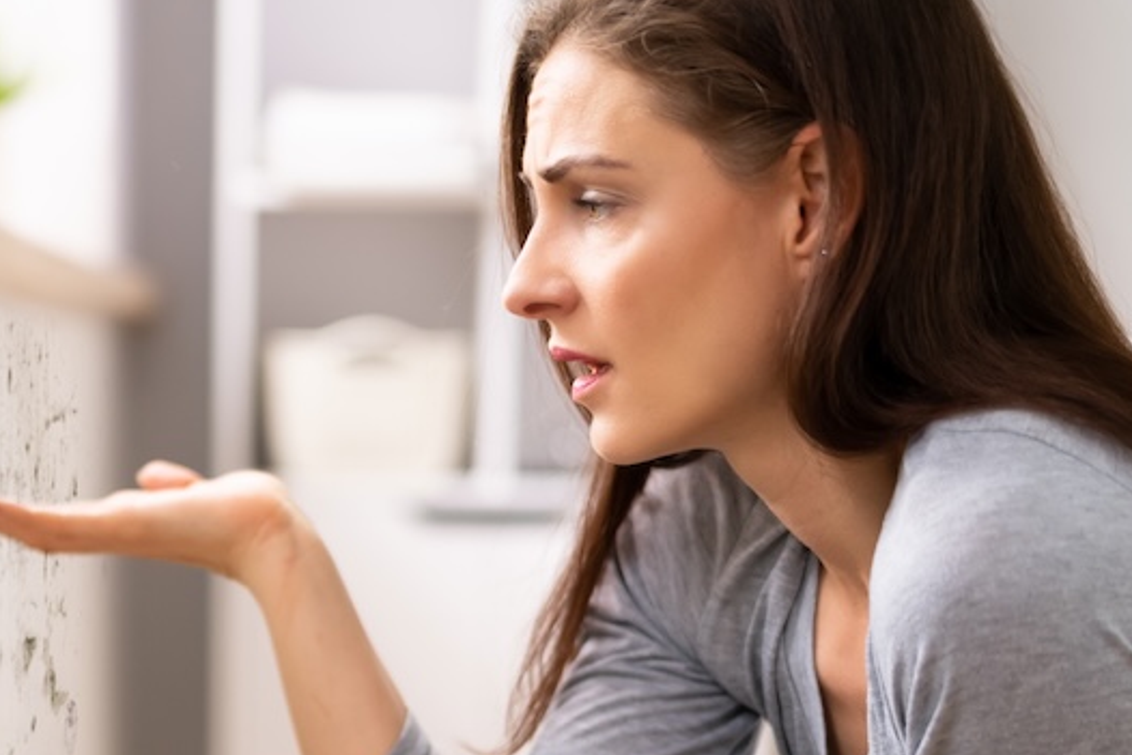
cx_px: -4
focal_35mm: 114
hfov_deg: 17.5
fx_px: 3585
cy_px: 740
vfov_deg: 11.9
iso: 250
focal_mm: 50
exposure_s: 1/160
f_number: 1.4
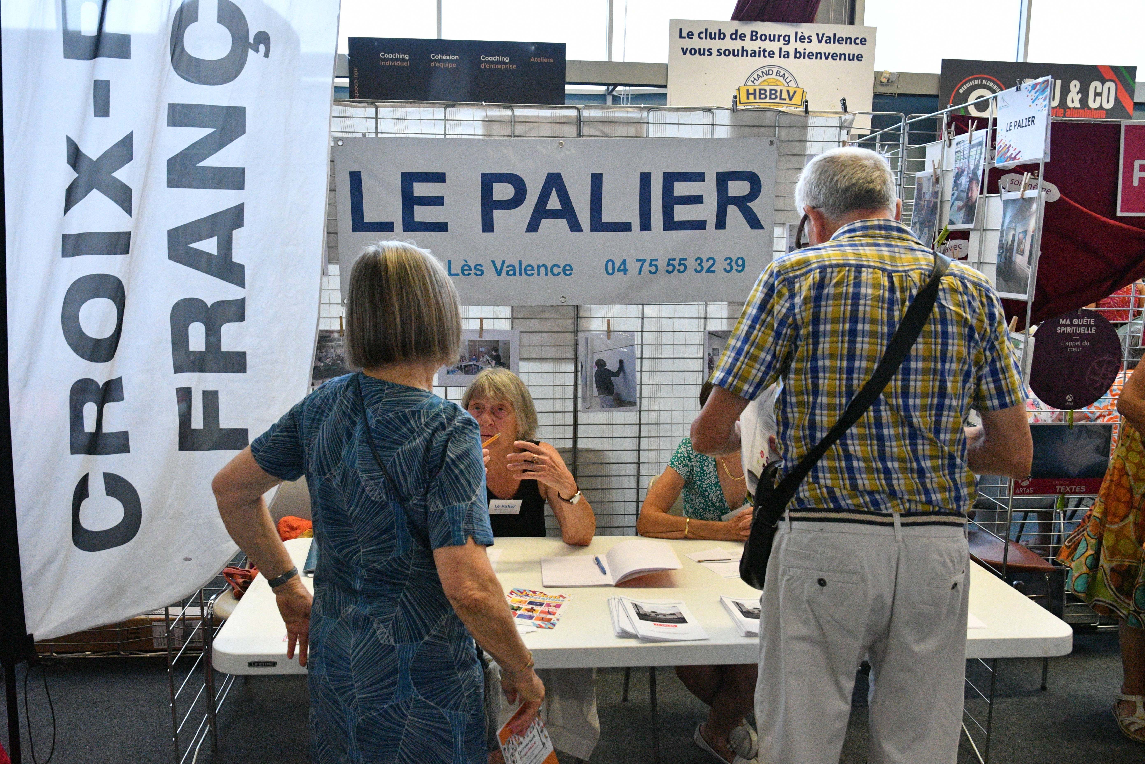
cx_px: 572
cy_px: 382
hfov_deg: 61.9
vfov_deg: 43.6
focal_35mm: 30
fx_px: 954
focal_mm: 20
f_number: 5.6
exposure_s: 1/250
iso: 4500
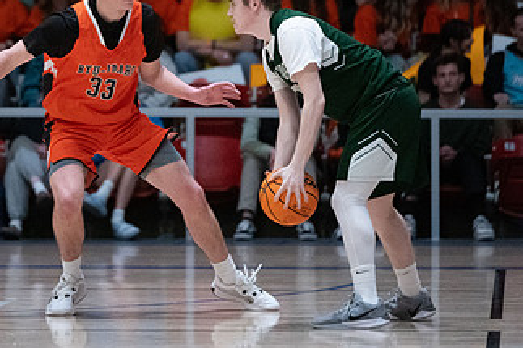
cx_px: 185
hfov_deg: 5.8
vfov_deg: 3.9
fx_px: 5169
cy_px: 58
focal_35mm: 356
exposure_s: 1/800
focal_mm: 165
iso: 10000
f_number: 2.8
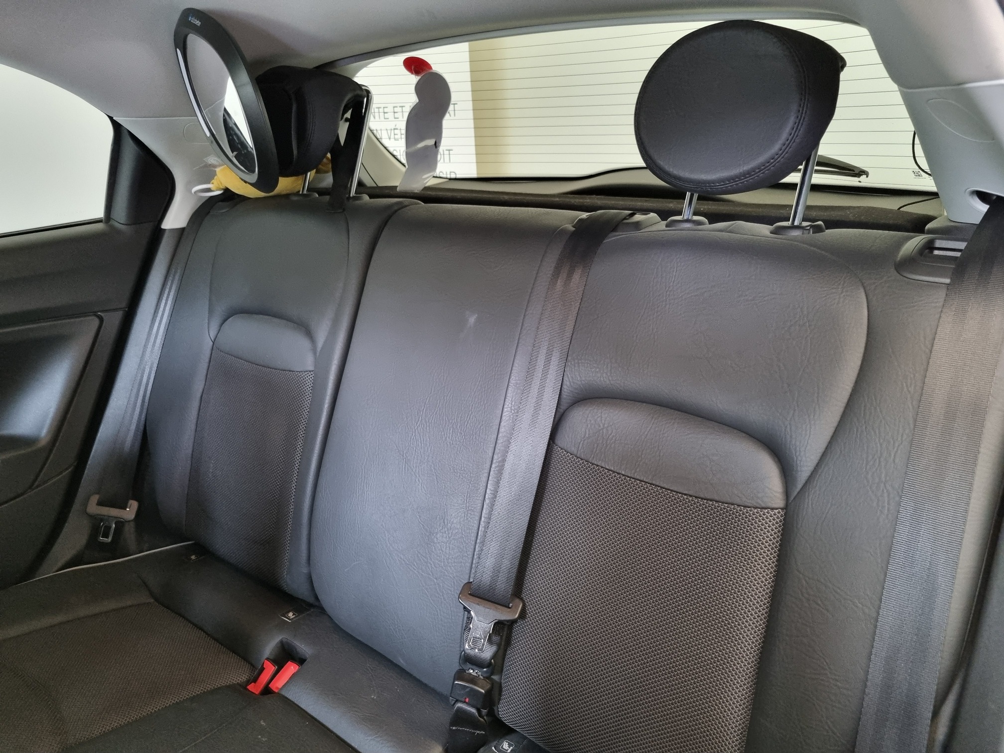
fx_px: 754
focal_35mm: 26
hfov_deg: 67.3
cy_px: 376
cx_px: 502
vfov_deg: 53.1
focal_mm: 5.4
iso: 640
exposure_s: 1/50
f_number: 1.8
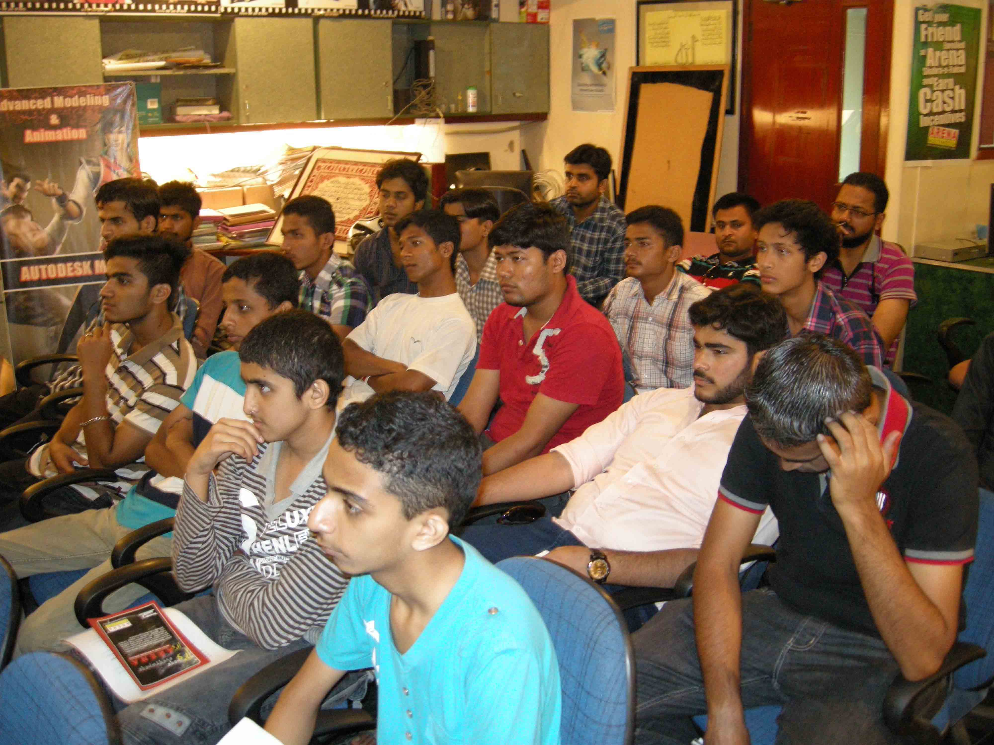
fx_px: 1005
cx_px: 497
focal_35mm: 35
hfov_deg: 52.6
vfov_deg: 40.7
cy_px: 372
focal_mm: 7.5
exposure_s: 1/8
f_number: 2.7
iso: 400
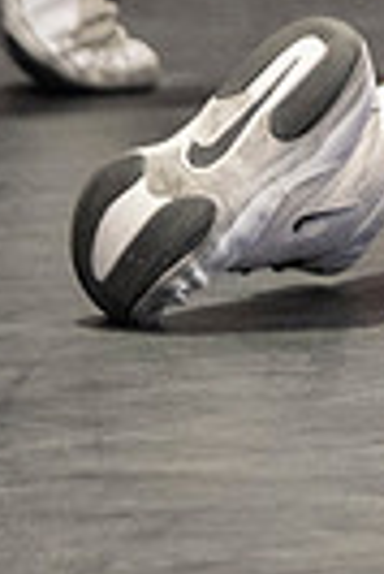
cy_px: 458
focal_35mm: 1238
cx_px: 1109
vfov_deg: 1.7
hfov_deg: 1.1
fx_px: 19755
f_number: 2.8
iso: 3200
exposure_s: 1/1000
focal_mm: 175
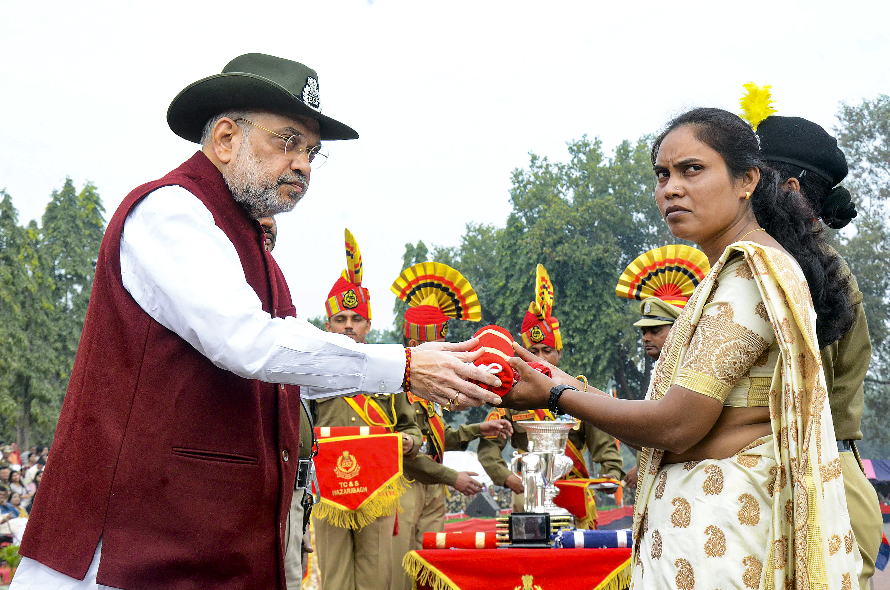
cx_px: 445
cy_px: 295
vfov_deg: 18.1
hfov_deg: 27.0
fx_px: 1850
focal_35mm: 75
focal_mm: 50
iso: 1600
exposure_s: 1/500
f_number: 10
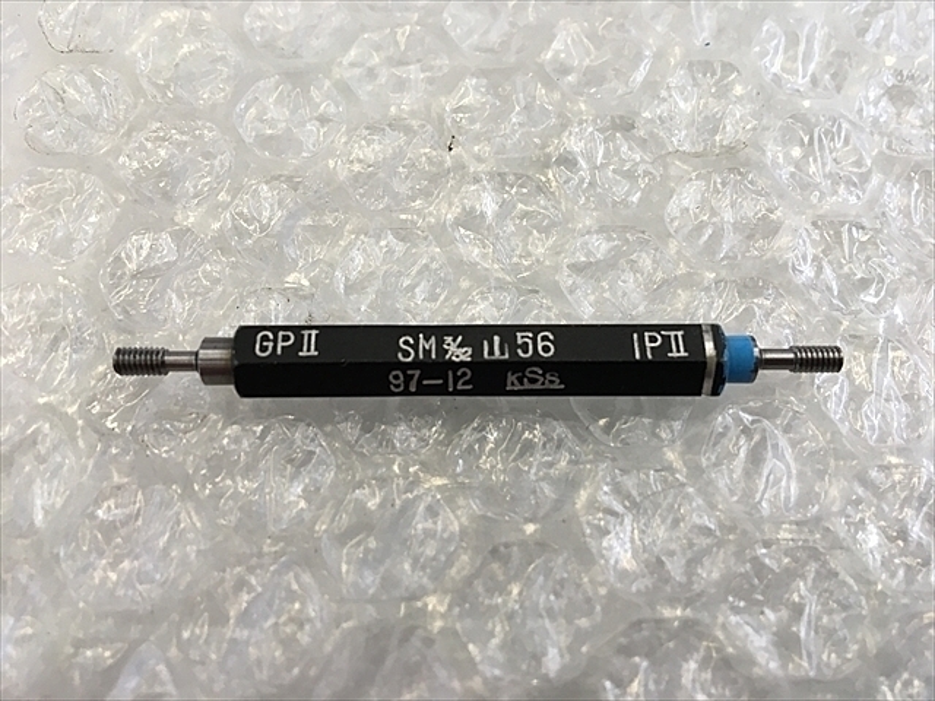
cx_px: 468
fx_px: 783
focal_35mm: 29
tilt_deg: -67.0
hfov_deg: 61.7
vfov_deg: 48.2
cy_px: 350
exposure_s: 1/40
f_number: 2.2
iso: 32
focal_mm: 4.15
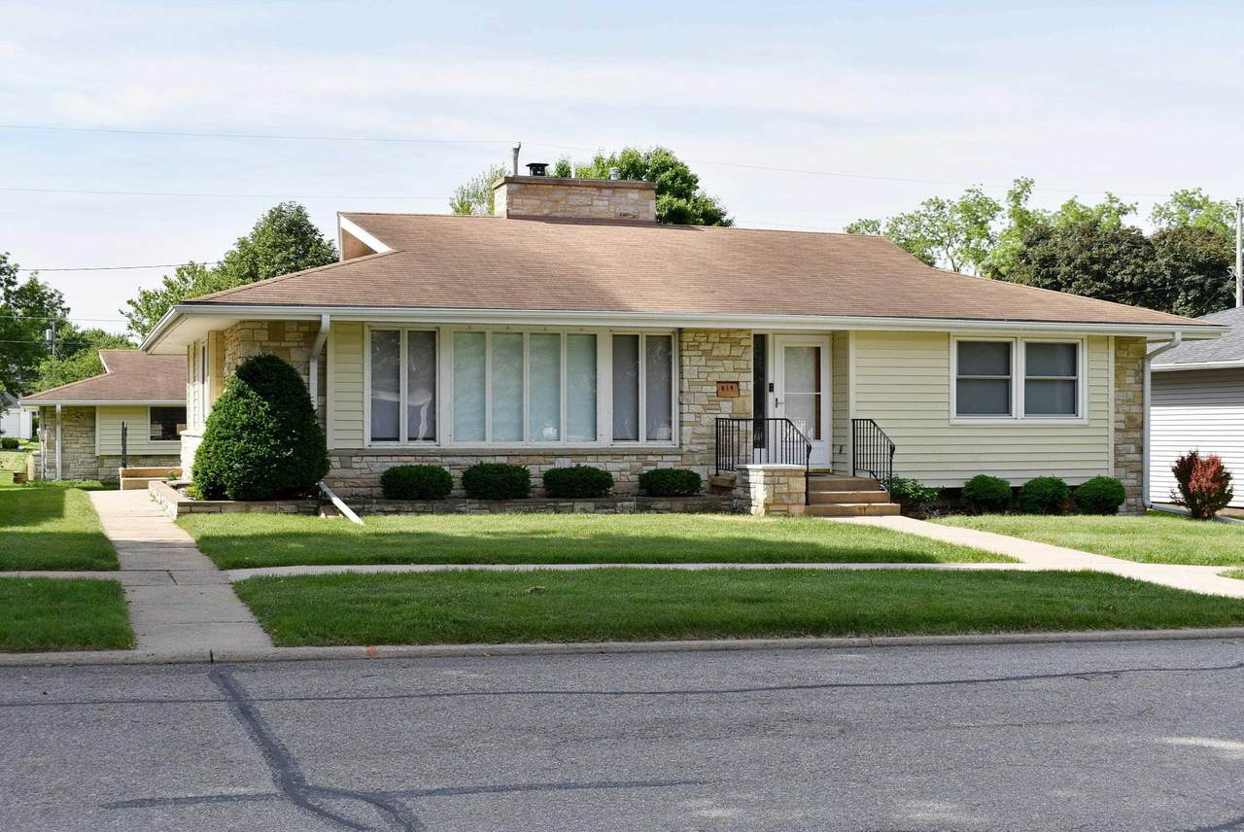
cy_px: 416
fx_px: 1608
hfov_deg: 42.3
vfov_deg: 29.0
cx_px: 622
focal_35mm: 46
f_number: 8
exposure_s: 1/250
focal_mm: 31
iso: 100
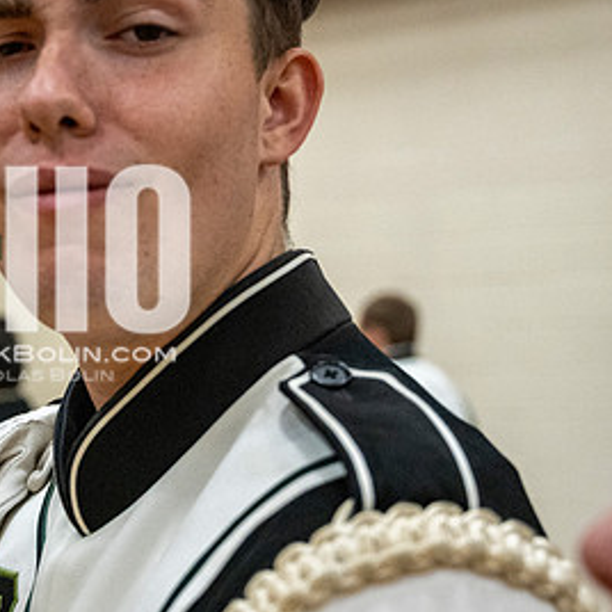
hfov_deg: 21.3
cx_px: 18
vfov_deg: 21.9
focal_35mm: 79
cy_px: 273
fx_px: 1580
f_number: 4
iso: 8000
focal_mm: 43
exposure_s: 1/800
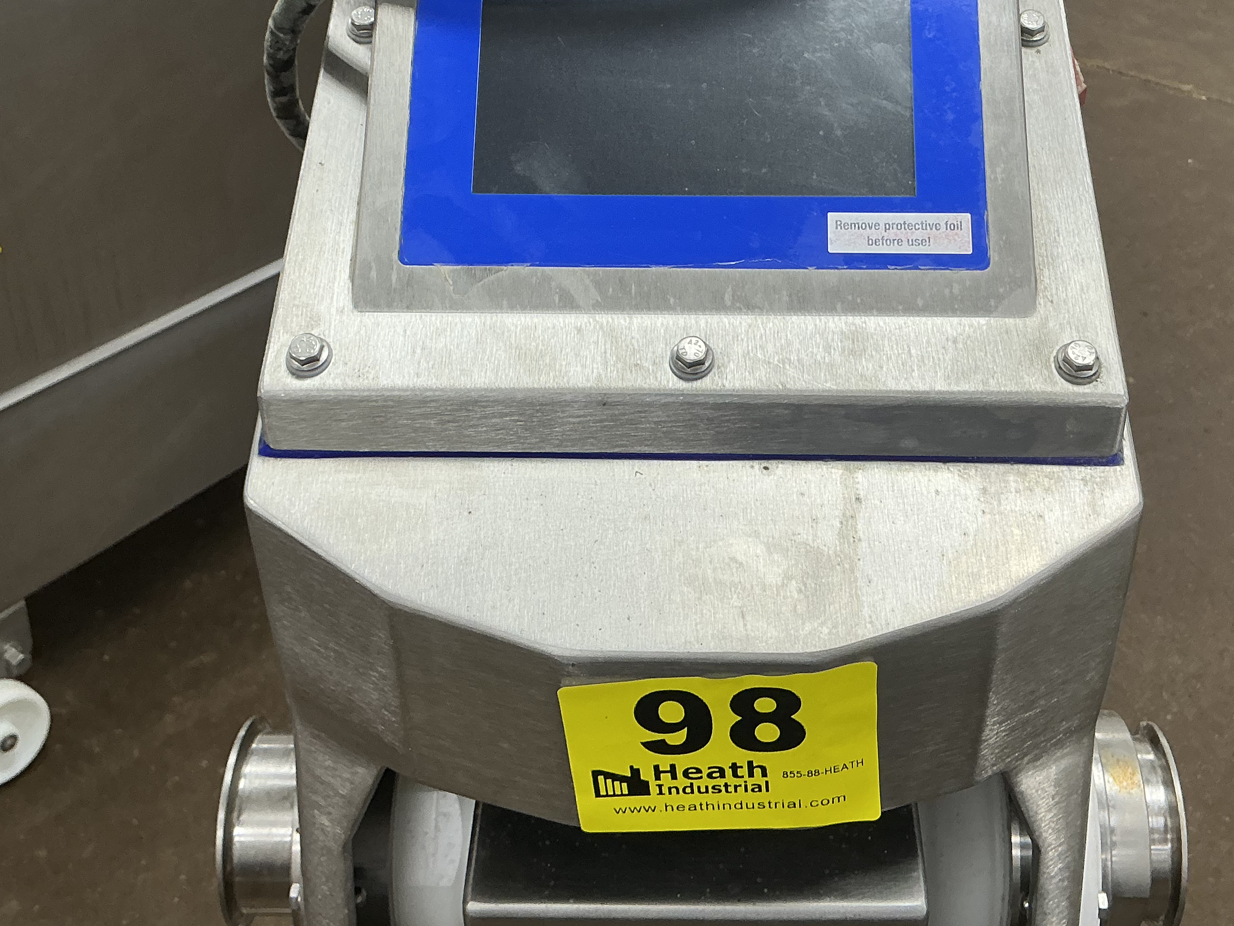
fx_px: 1533
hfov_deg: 43.8
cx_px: 695
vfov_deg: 33.1
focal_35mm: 43
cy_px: 256
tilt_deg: -30.5
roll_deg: -3.4
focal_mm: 3
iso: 50
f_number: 1.8
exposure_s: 1/60
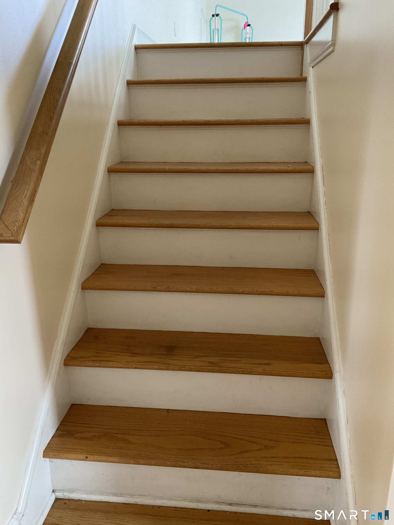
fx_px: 440
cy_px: 262
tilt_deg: -17.8
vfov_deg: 61.7
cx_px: 197
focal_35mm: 29
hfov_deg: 48.2
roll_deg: +0.7
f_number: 1.8
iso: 200
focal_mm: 3
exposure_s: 1/60
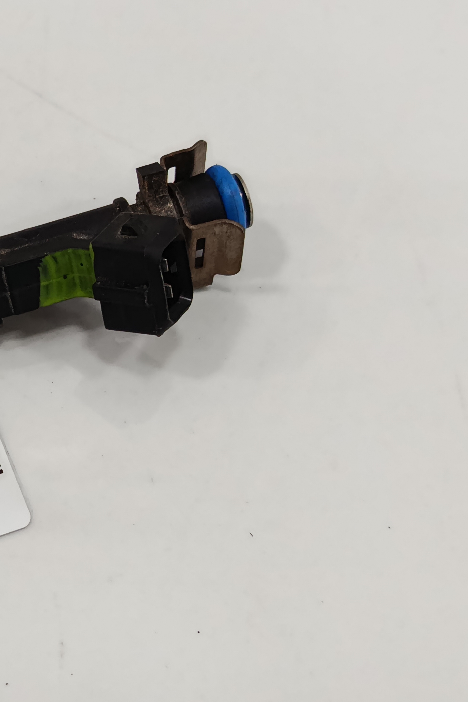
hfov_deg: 21.3
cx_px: 15
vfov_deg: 32.4
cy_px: 356
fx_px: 1209
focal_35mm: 62
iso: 741
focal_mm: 5.24
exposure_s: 1/100
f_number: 1.7
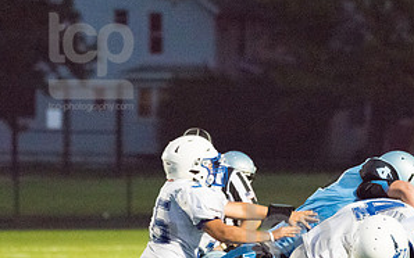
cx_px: 289
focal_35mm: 536
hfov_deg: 3.9
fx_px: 6045
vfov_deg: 2.4
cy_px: 253
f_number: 5.6
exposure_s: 1/800
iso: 10000
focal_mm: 270
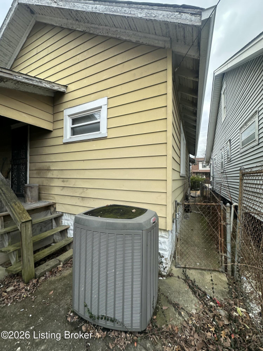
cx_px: 132
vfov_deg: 102.1
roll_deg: -0.9
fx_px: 142
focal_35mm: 14
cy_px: 176
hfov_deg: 85.7
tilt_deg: +2.1
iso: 40
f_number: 2.2
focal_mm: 2.22
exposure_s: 1/242
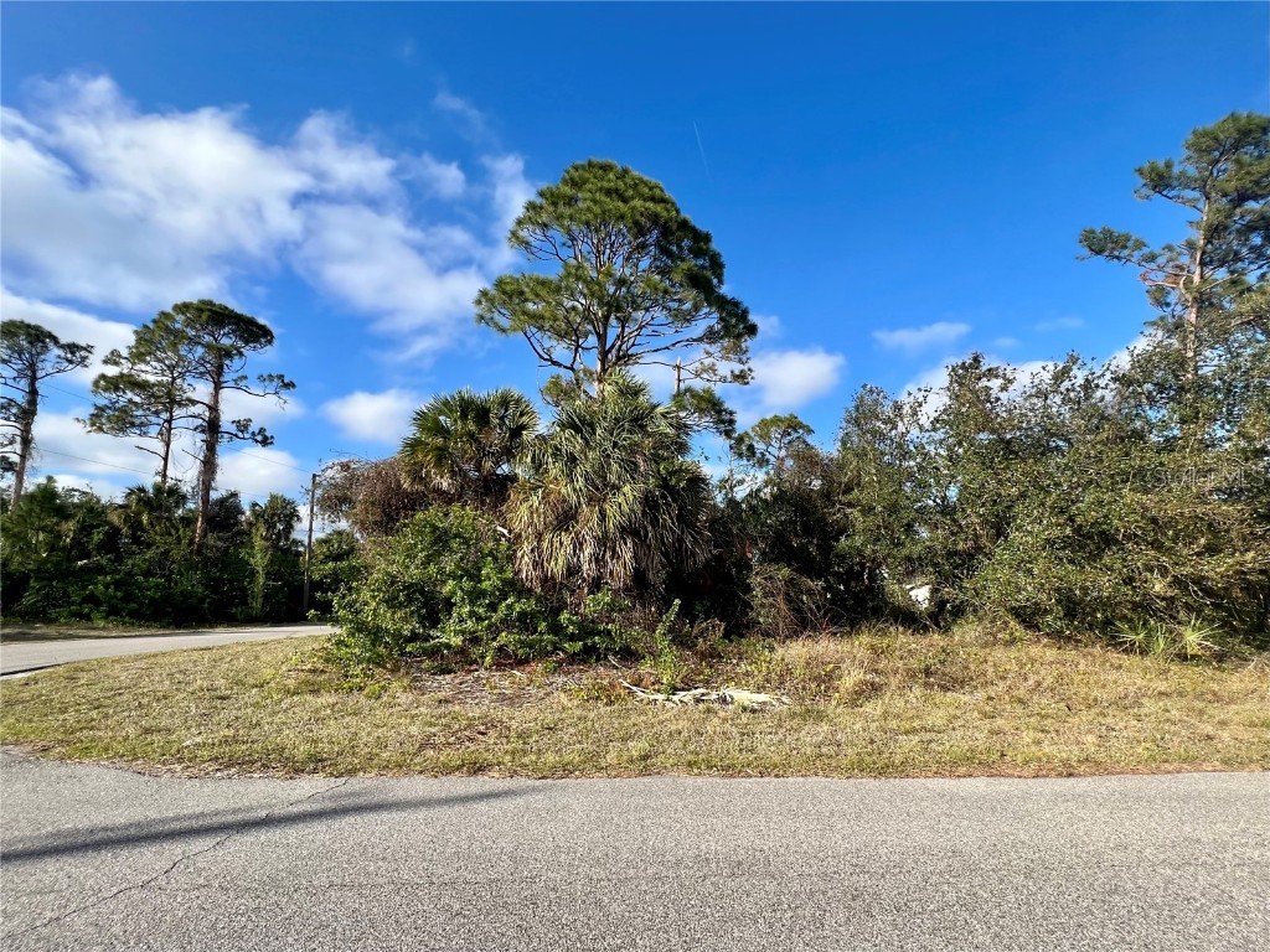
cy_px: 476
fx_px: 477
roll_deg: +5.8
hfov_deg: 106.2
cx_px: 635
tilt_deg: +11.8
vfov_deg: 89.9
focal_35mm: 13
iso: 32
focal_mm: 1.57
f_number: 1.8
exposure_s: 1/995
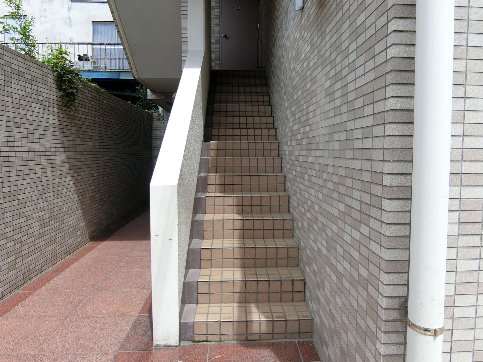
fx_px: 293
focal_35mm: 21
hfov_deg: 79.0
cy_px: 170
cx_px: 245
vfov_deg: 63.4
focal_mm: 4.06
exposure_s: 1/800
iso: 80
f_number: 2.7
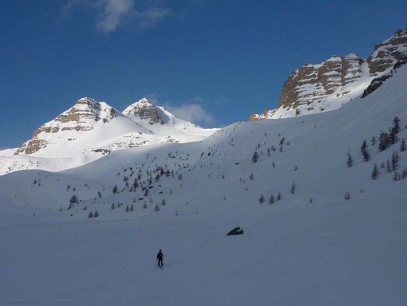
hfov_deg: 39.6
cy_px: 153
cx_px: 204
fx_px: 565
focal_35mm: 48
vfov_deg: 30.3
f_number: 5.6
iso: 80
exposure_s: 1/800
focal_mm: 6.5
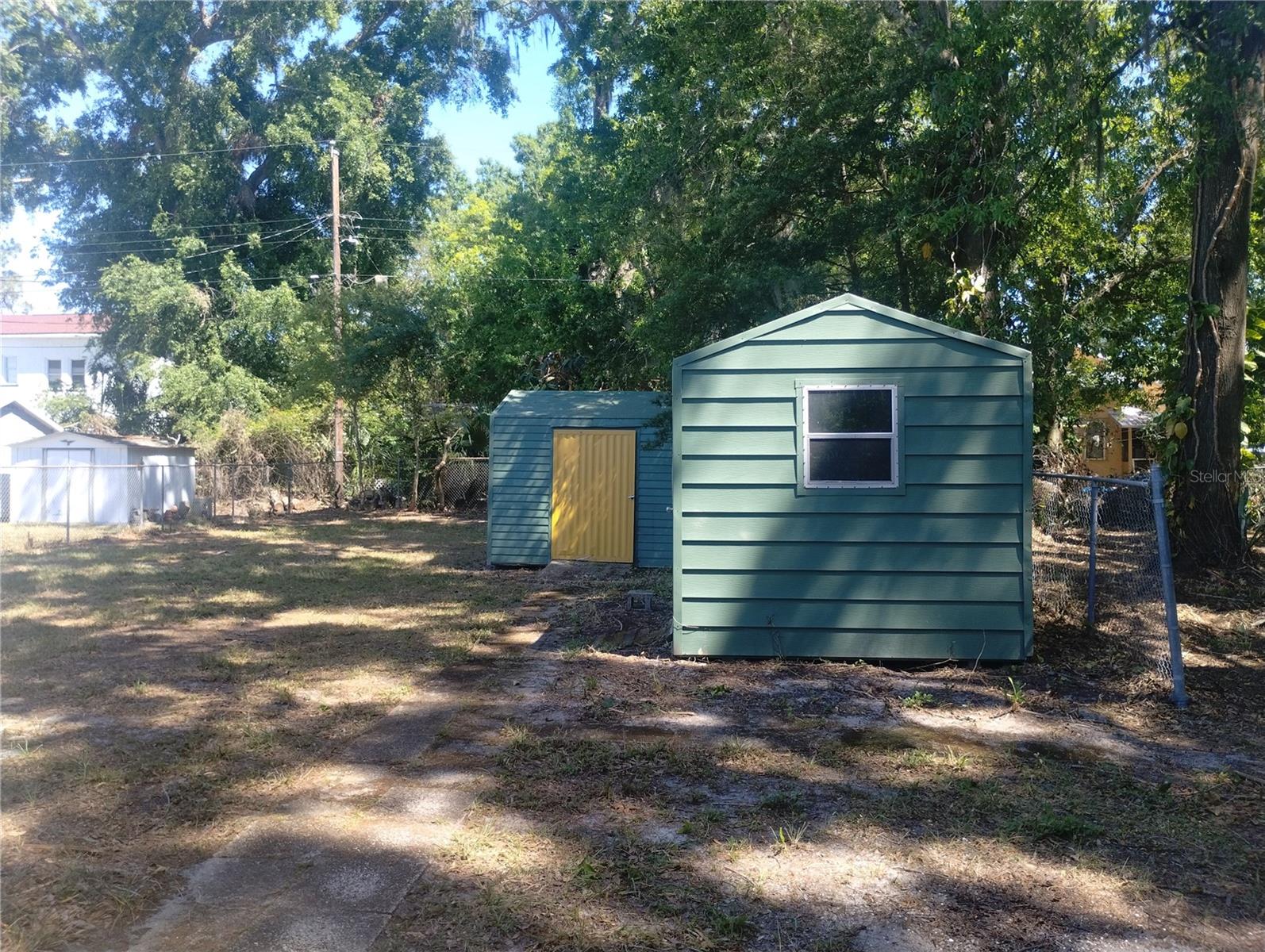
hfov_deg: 63.4
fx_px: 1025
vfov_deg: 49.9
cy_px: 476
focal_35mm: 28
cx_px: 632
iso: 100
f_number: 1.8
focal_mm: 4.27
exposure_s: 1/140
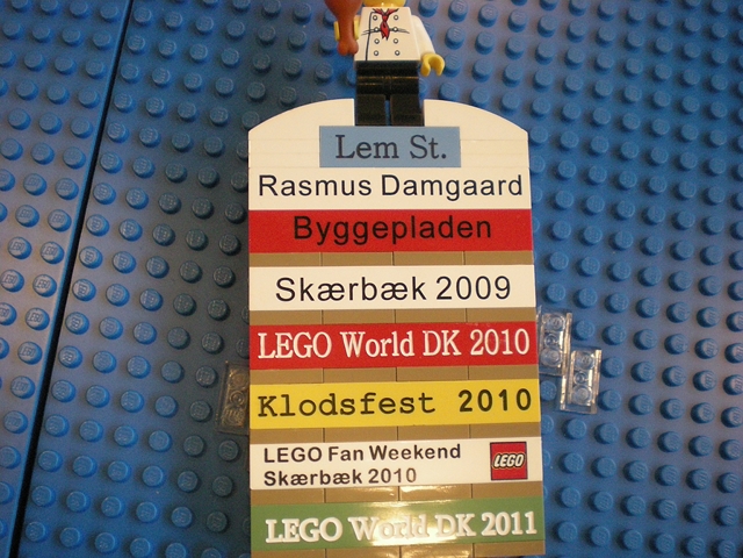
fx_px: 816
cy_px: 279
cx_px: 372
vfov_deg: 37.7
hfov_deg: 49.0
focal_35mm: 38
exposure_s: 1/26.7
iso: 400
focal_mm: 6.3
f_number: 3.1
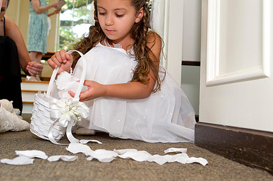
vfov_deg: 29.8
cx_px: 106
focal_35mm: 45
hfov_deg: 43.4
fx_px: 341
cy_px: 82
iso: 800
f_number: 5
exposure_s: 1/160
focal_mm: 31
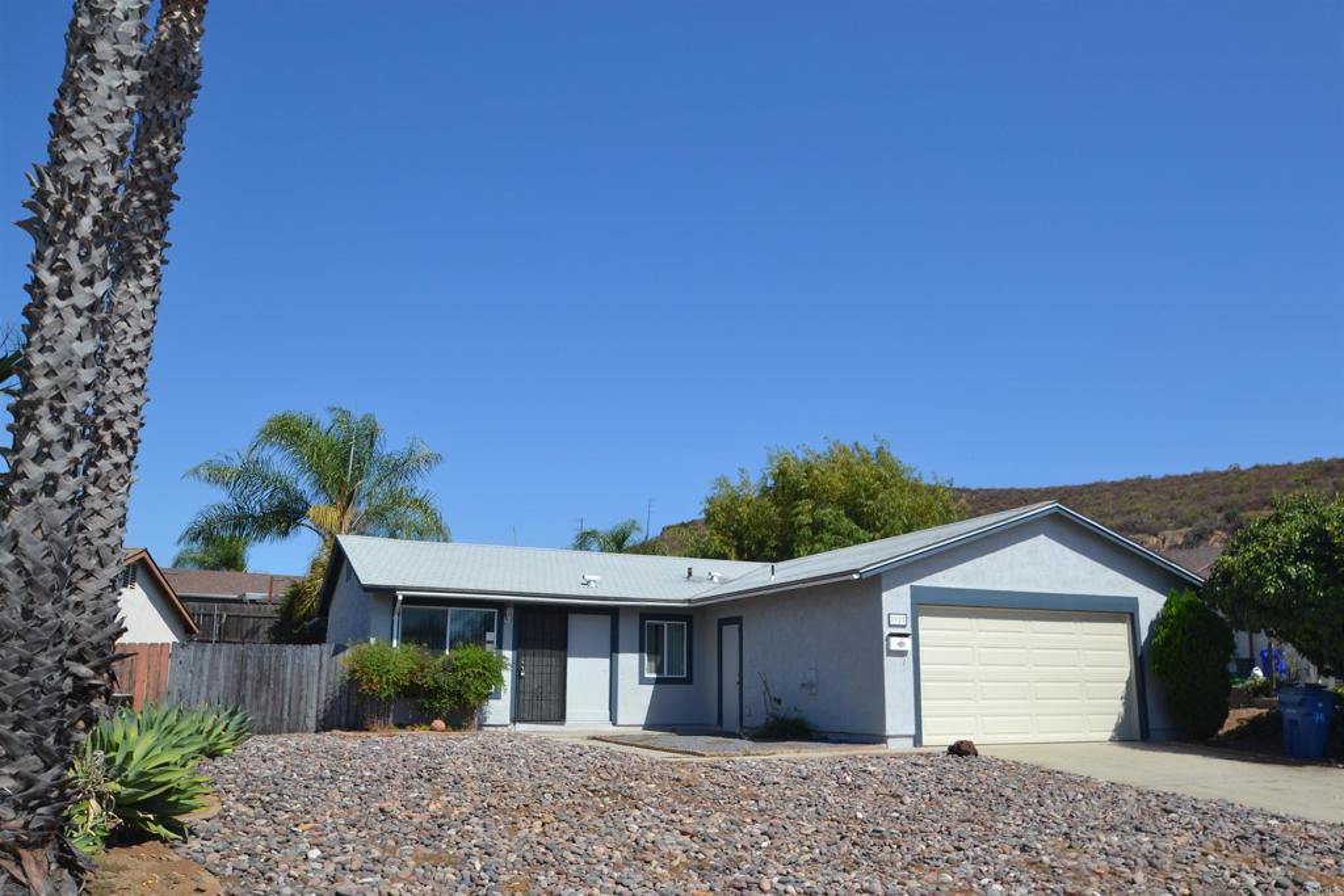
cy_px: 448
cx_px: 672
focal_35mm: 27
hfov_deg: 67.4
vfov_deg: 47.9
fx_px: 1008
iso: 100
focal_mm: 18
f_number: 8
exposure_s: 1/250
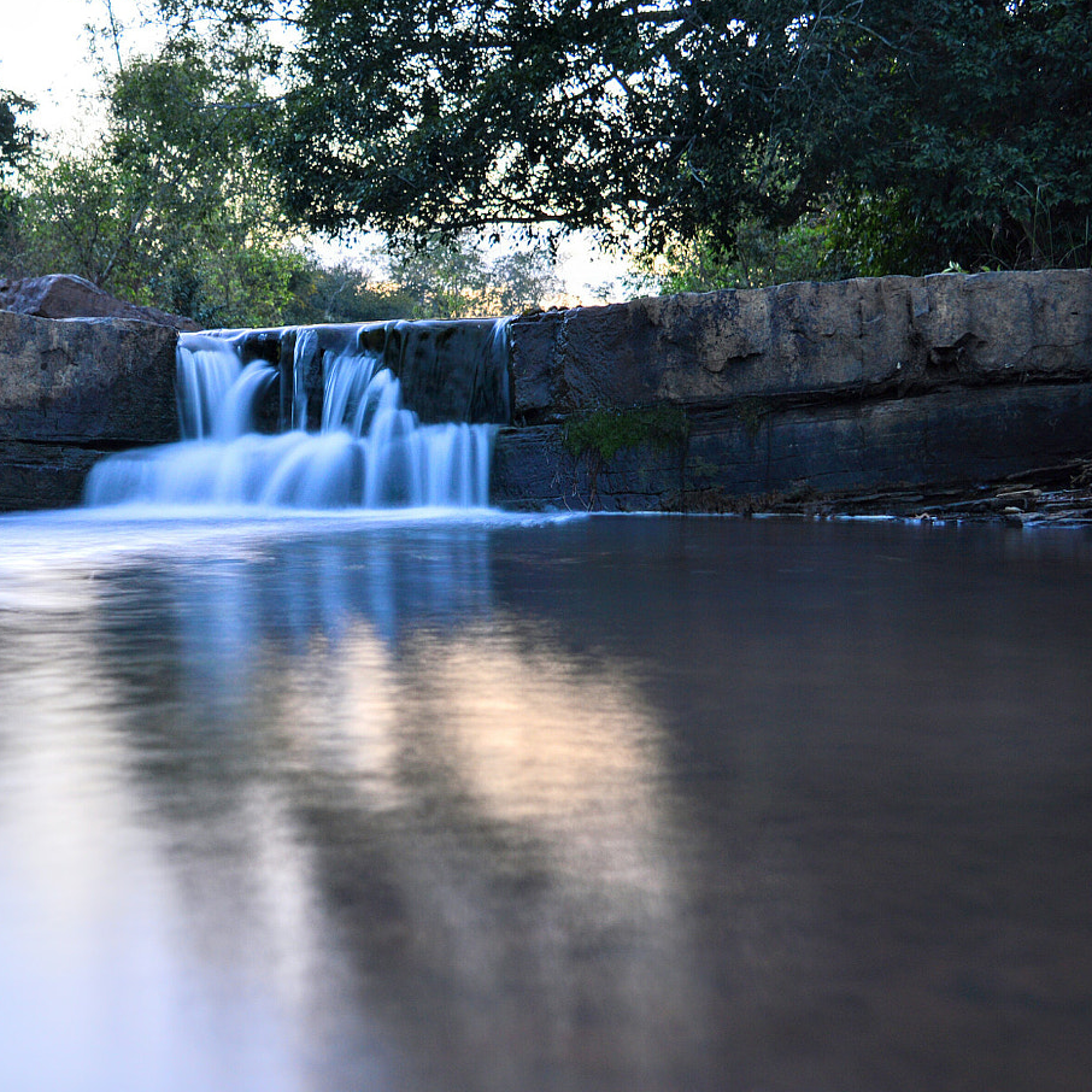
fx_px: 1606
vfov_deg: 37.6
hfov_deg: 36.9
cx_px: 312
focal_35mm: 45
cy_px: 537
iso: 100
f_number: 4
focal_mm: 20
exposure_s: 4
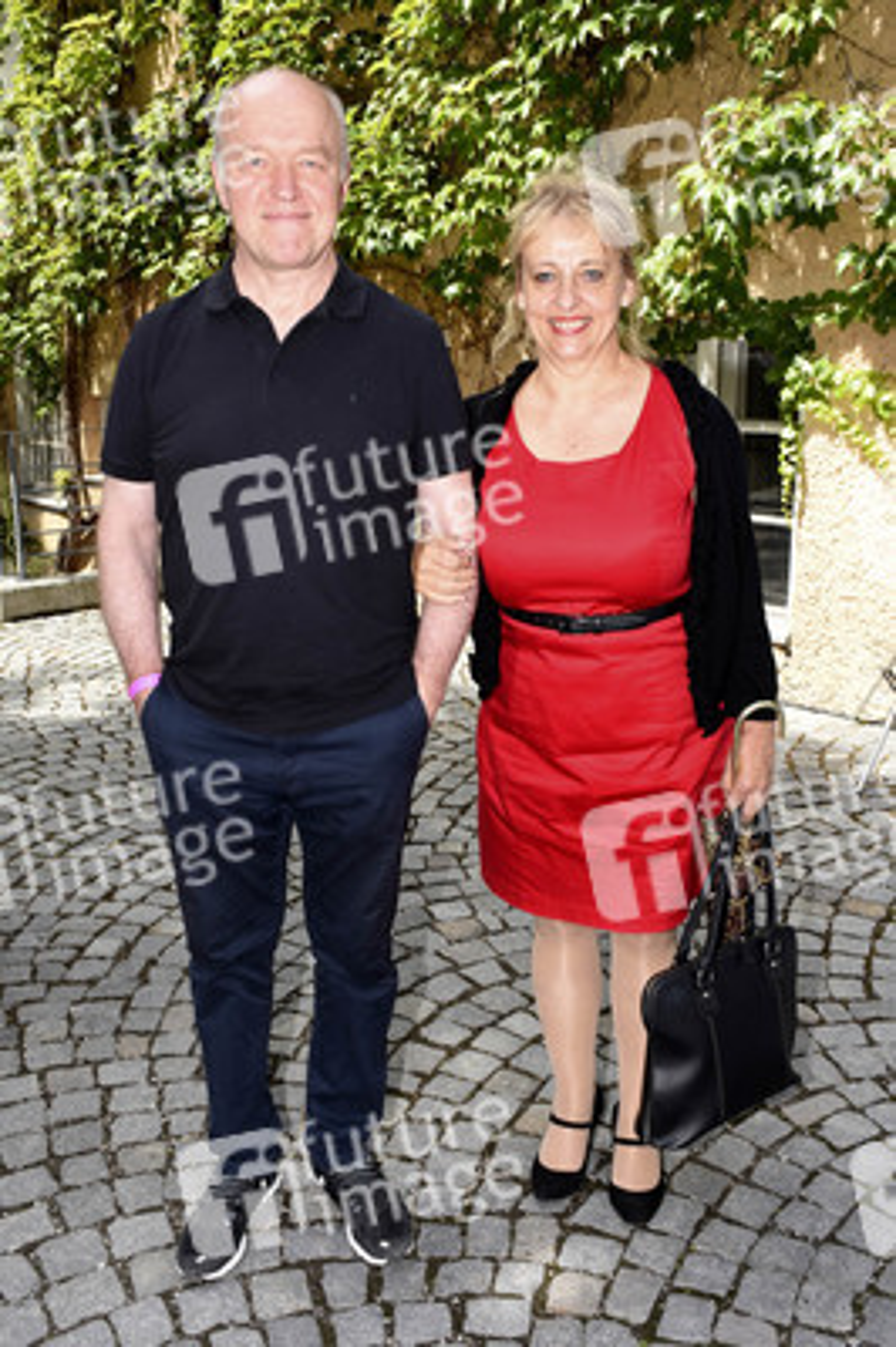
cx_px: 448
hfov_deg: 39.9
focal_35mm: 33
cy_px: 674
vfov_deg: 57.3
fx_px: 1234
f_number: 10
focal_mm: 22
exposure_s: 1/160
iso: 320
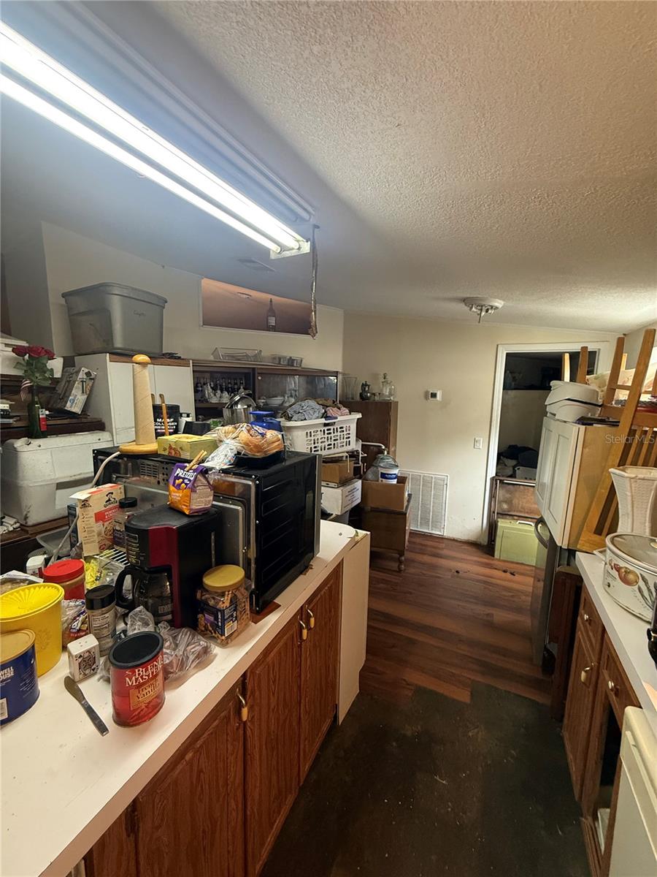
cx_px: 328
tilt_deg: -6.7
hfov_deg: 85.7
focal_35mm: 14
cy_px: 438
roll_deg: -1.6
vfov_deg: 102.1
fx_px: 354
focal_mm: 2.22
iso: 320
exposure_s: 1/60
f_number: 2.2
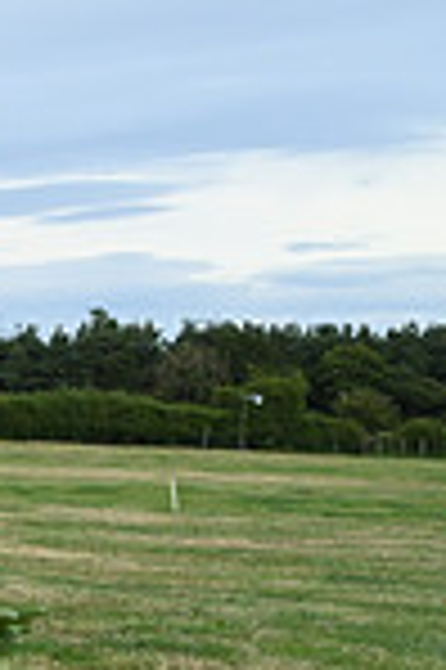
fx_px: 2290
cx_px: -775
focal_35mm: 123
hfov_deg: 9.4
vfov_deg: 16.3
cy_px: 690
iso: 1000
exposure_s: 1/800
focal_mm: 31.5
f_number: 5
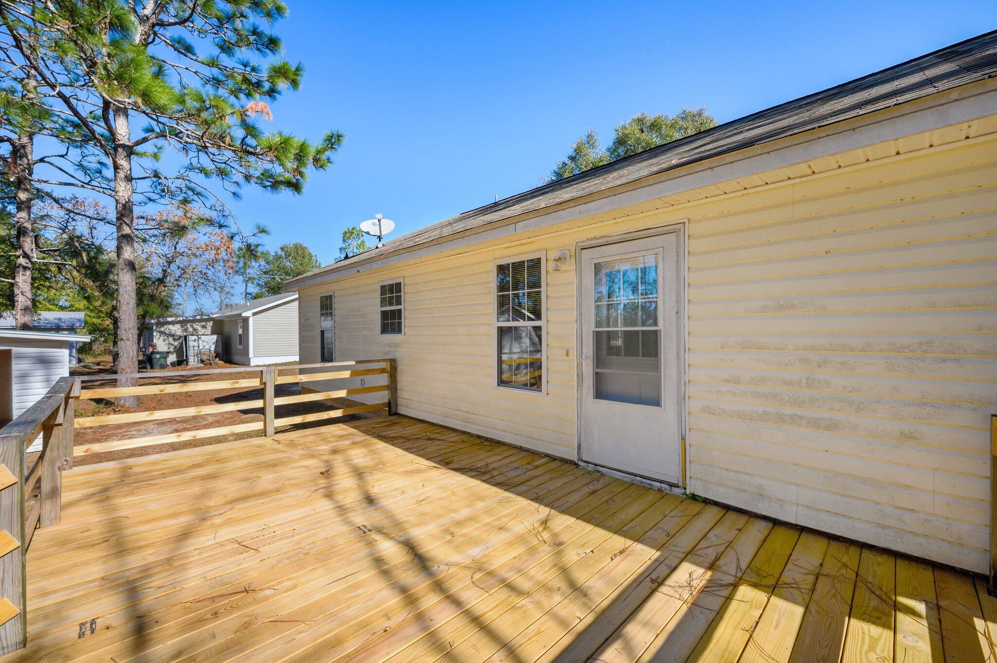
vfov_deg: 81.1
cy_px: 332
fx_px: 387
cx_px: 498
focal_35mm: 14
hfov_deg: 104.3
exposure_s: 1/250
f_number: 9
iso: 100
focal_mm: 14
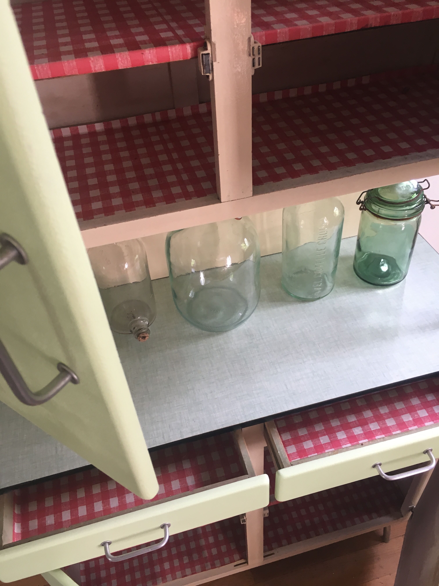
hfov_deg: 48.2
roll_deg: +4.2
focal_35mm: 29
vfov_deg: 61.7
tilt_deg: -44.0
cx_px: 220
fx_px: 490
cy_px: 293
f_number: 2.2
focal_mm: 4.15
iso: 64
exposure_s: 1/33
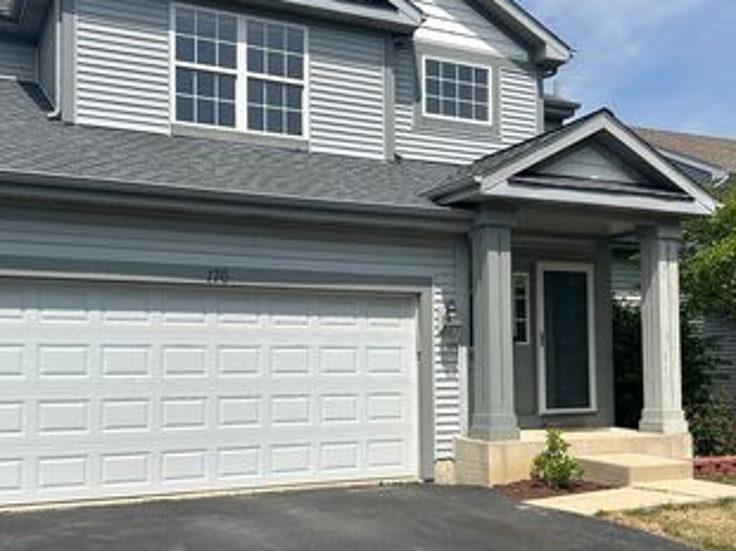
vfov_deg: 34.2
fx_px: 892
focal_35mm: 42
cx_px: 361
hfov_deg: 44.8
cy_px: 336
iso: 50
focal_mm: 5.7
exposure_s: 1/7463
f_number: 1.5
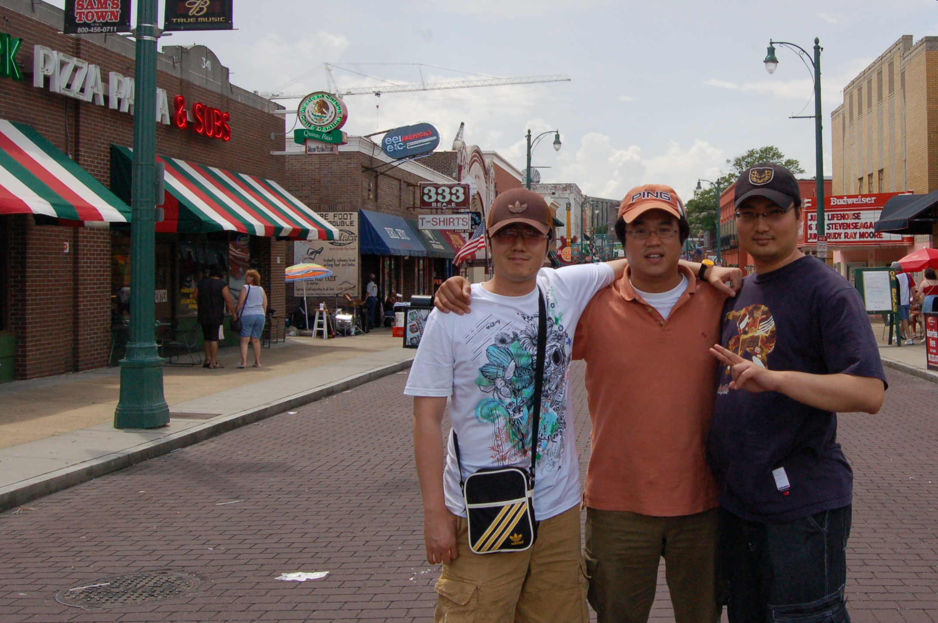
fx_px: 989
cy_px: 235
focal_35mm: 38
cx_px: 658
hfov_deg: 49.4
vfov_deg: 34.8
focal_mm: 18
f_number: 11
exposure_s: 1/500
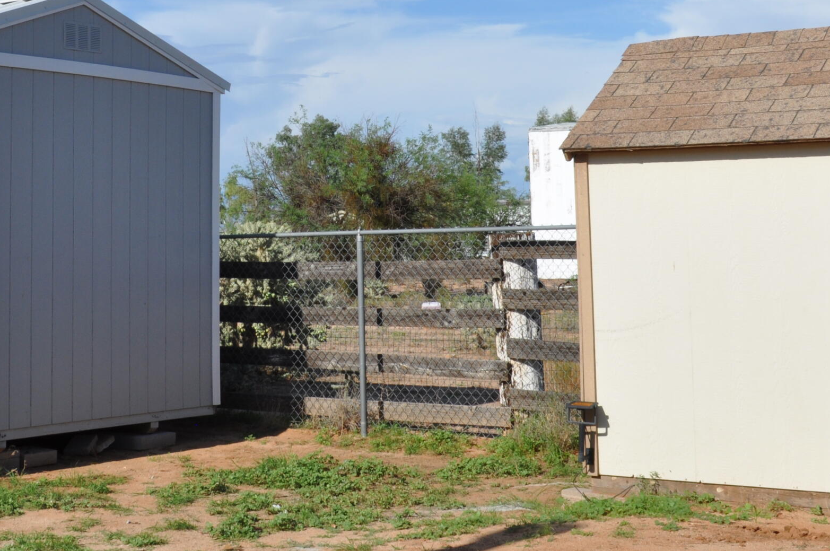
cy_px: 98
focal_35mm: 69
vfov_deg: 19.4
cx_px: 266
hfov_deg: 29.0
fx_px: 1589
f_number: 14
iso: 200
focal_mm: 24
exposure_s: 1/200
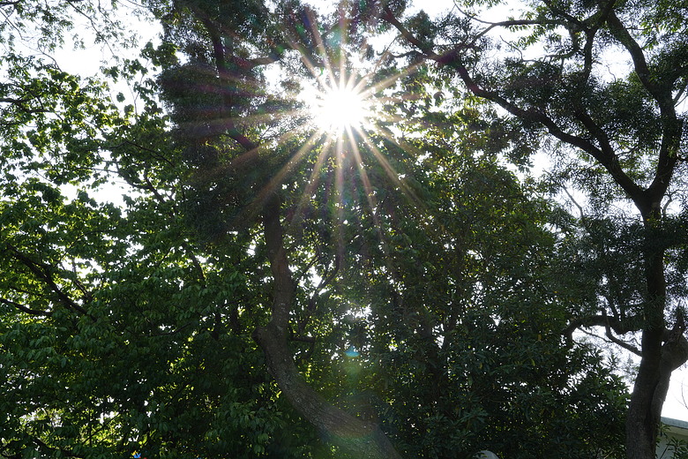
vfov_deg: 37.9
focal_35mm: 35
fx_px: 669
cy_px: 230
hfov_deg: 54.4
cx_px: 344
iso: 200
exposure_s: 1/40
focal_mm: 35
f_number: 22
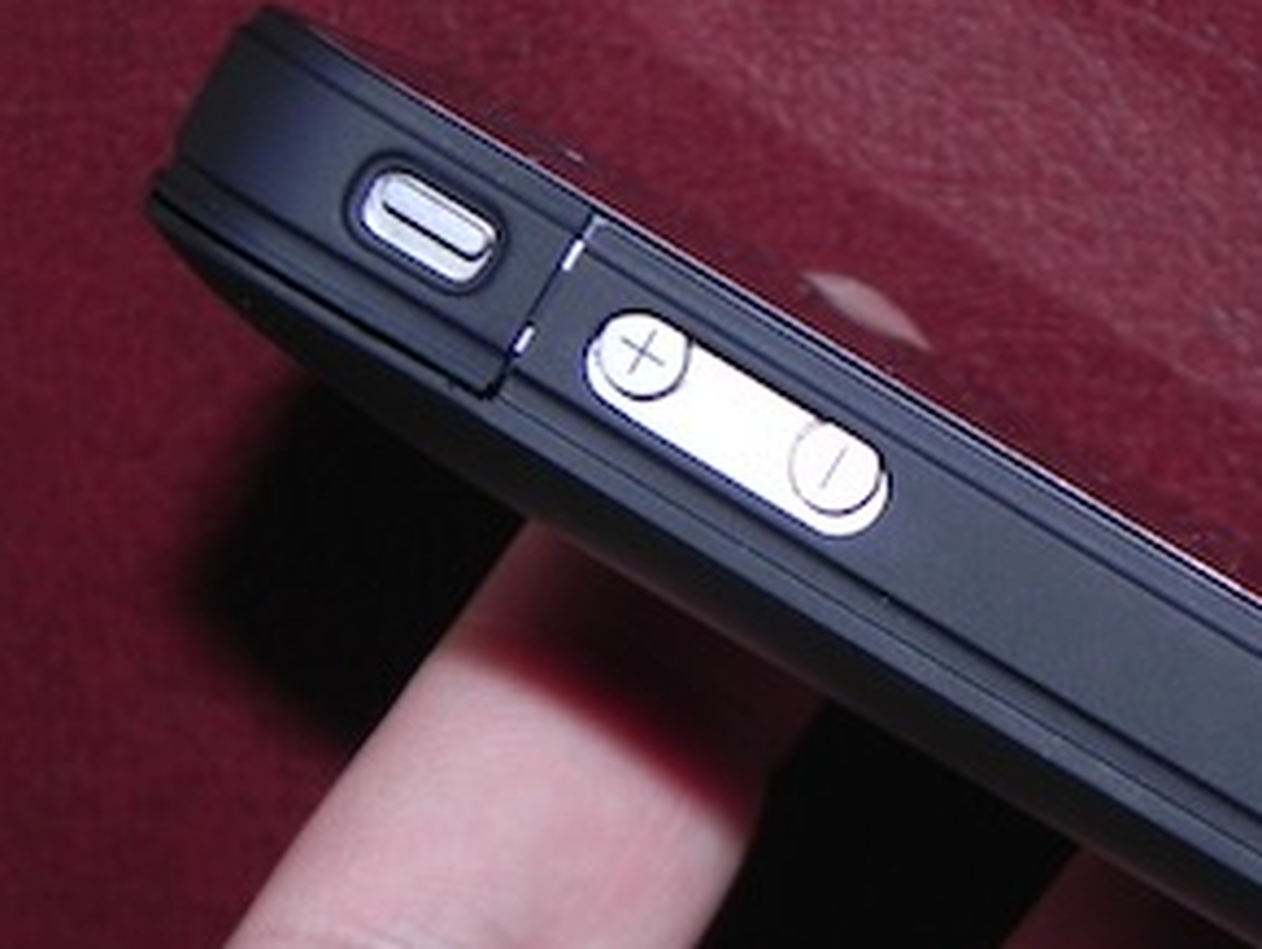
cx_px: 1258
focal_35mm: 150
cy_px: 768
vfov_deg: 9.9
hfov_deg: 13.0
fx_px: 5473
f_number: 4.5
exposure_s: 1/125
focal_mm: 13.4
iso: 160
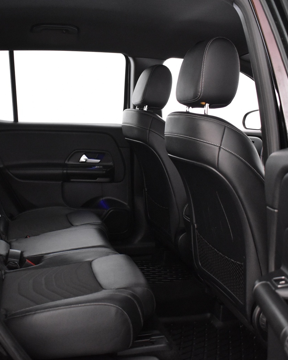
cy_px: 184
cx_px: 108
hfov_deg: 38.0
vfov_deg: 46.8
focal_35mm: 39
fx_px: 416
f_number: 3.5
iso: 3200
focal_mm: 18
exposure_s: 1/30
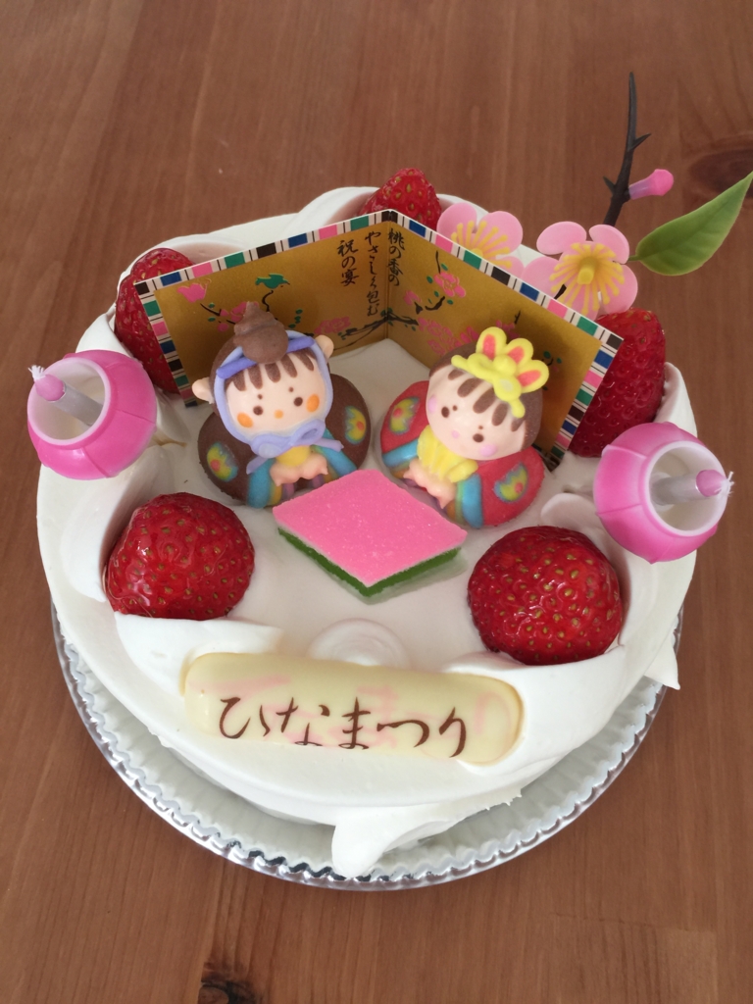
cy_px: 502
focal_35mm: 29
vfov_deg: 61.7
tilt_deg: -66.1
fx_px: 841
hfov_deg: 48.2
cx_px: 376
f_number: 2.2
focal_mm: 4.15
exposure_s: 1/15
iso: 32
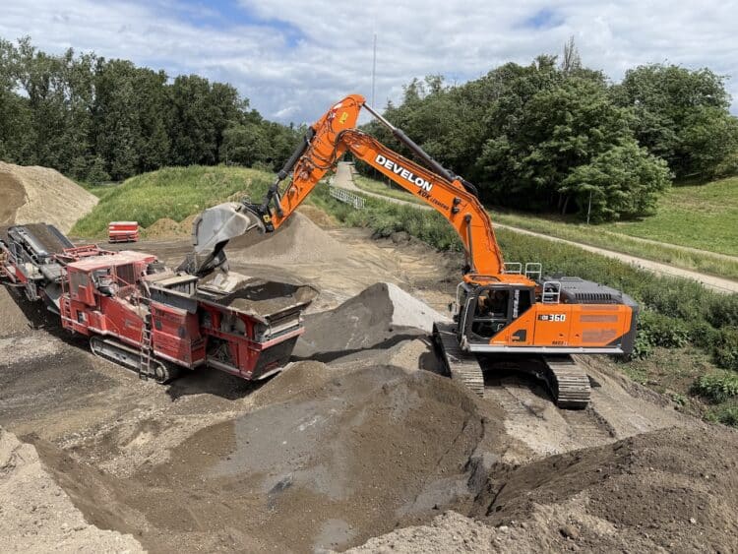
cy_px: 277
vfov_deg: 56.8
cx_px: 369
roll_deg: -1.6
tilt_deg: -13.4
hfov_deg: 71.6
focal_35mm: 24
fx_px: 512
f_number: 1.78
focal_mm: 6.76
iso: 80
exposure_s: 1/4405
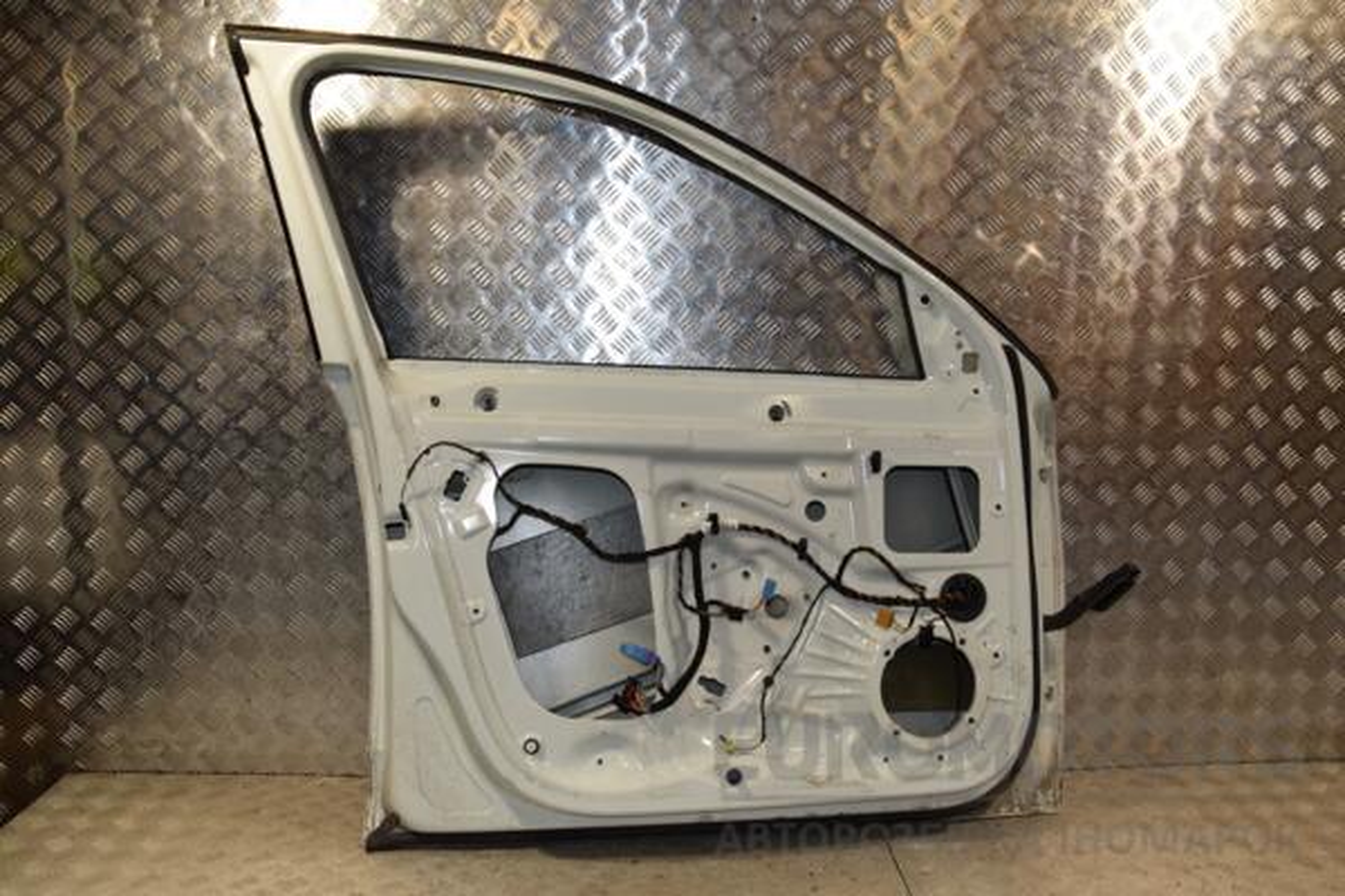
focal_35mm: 27
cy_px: 448
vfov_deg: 47.9
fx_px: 1009
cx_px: 672
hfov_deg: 67.4
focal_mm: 18
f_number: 8
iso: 800
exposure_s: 1/200
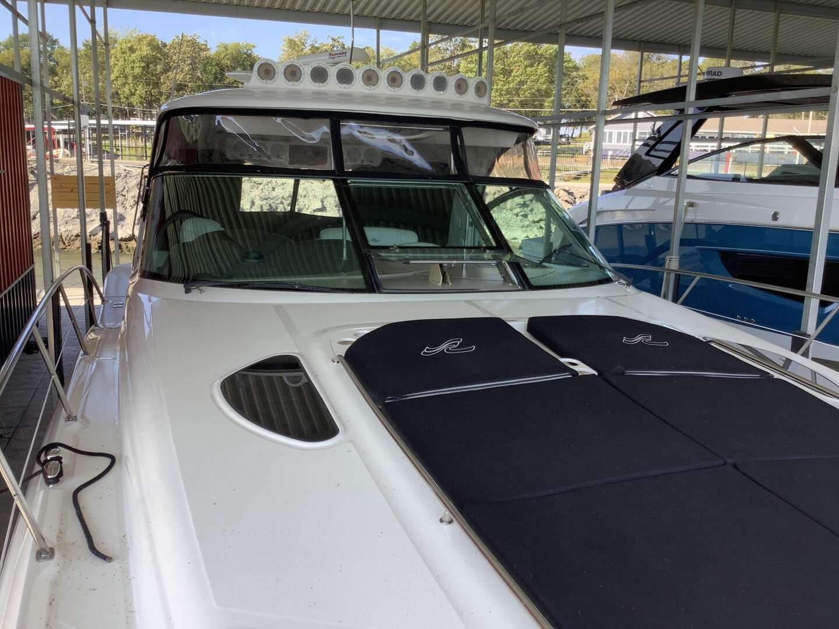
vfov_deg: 45.4
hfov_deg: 58.4
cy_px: 314
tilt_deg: -12.2
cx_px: 420
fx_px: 751
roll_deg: -1.5
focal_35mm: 31
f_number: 2.4
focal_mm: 3.3
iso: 25
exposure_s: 1/199
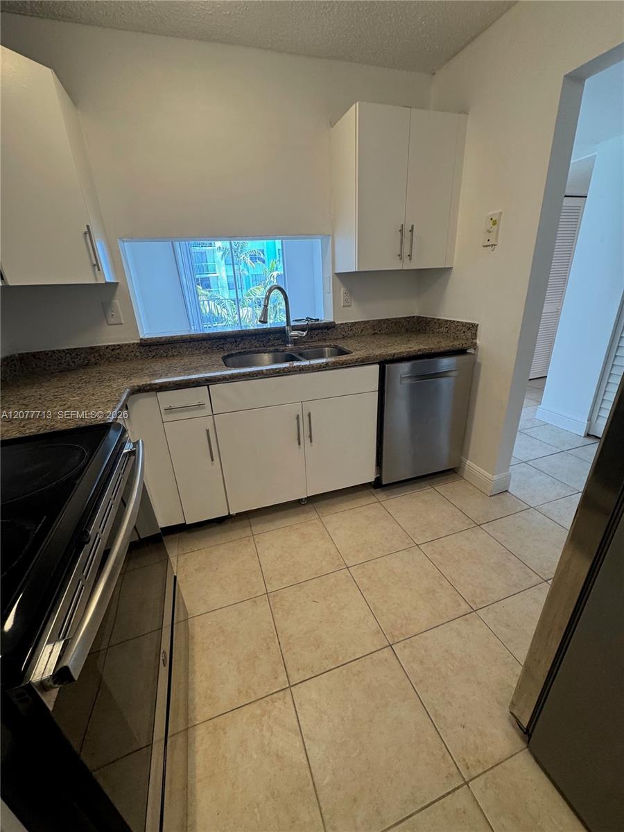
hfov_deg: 85.7
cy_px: 416
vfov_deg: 102.1
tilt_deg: -22.6
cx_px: 312
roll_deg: +3.2
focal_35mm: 14
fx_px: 336
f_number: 2.2
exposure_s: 1/120
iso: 160
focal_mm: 2.22
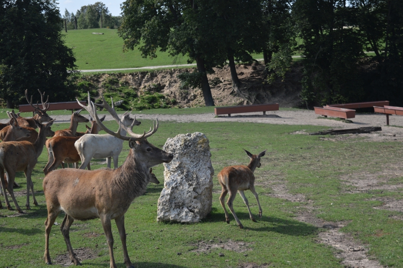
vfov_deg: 16.5
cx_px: 202
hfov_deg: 24.6
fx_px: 923
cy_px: 134
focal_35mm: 82
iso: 200
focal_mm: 55
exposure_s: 1/640
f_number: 6.3
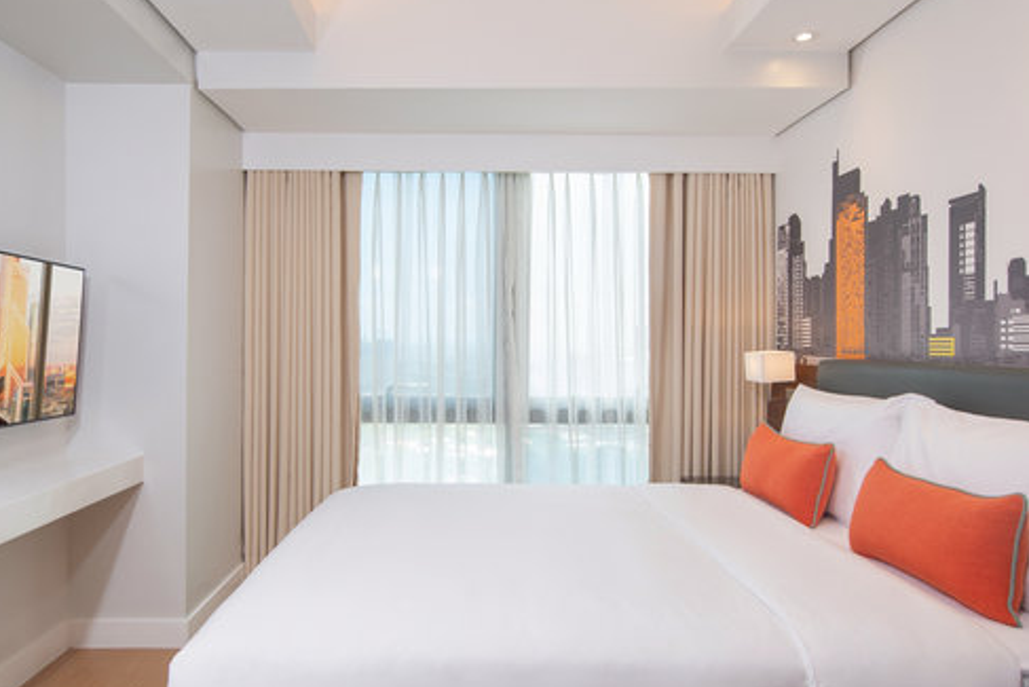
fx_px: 658
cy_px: 450
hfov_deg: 76.0
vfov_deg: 54.2
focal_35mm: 23
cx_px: 549
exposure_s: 1/160
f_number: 5.6
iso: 100
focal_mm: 14
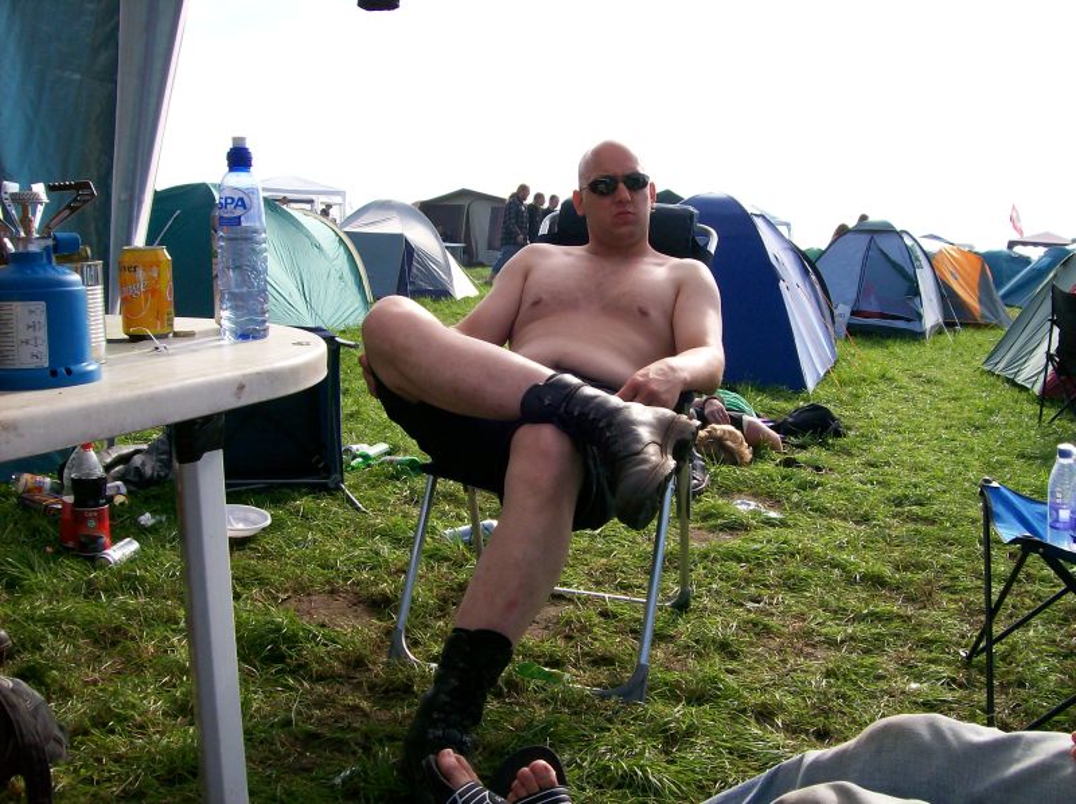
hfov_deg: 51.4
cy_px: 402
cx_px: 538
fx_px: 1118
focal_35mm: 36
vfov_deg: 39.6
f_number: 4.8
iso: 80
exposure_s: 1/339
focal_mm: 6
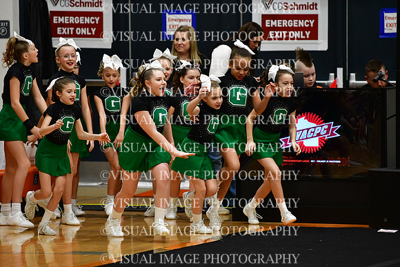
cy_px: 134
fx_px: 3334
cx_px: 200
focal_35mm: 300
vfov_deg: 4.6
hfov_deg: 6.9
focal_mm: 200
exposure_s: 1/800
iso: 4000
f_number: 2.8
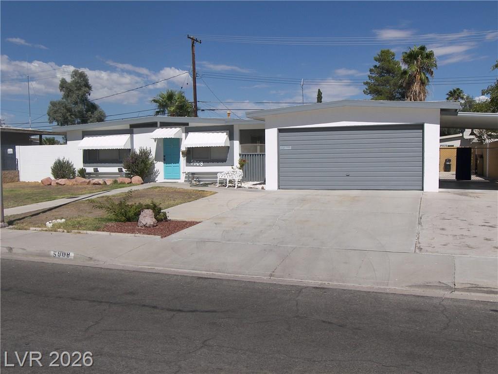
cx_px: 249
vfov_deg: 41.8
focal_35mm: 34
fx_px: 489
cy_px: 187
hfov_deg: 54.0
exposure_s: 1/1600
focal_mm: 7.2
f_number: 4
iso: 50
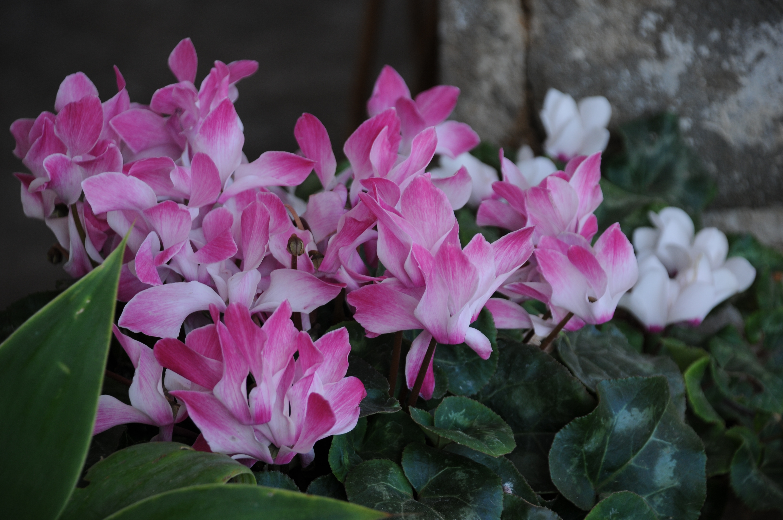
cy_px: 260
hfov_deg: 13.1
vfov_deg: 8.7
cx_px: 392
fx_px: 3421
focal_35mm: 158
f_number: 5.6
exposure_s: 1/125
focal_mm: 105
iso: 200
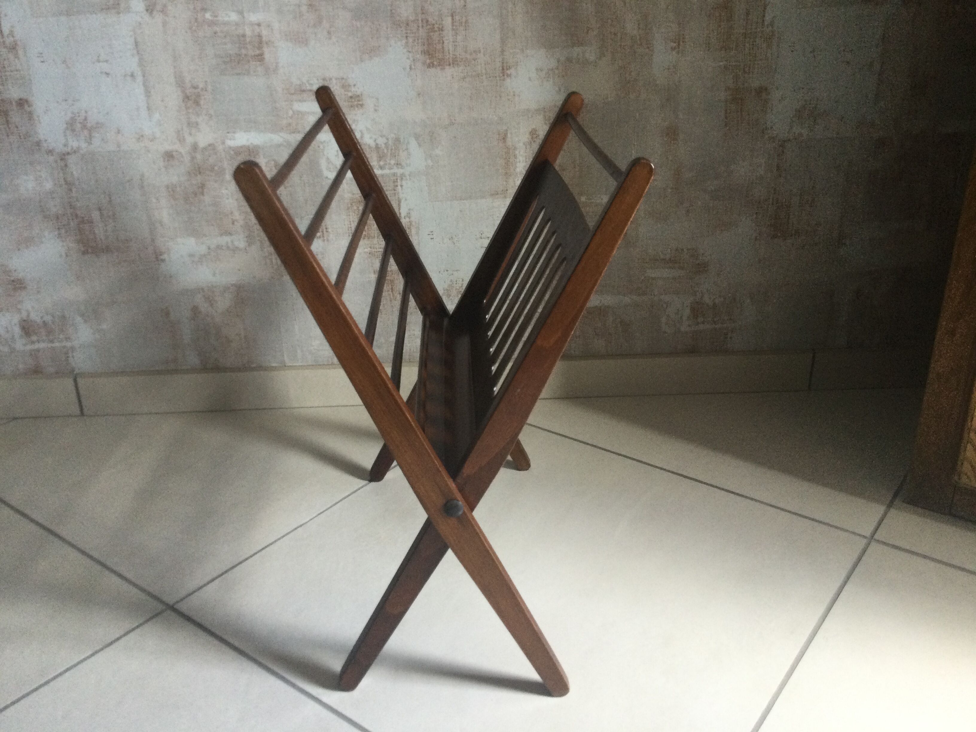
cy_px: 366
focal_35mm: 31
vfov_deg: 45.4
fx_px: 874
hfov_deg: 58.4
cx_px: 488
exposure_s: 1/33
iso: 64
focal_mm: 3.3
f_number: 2.4
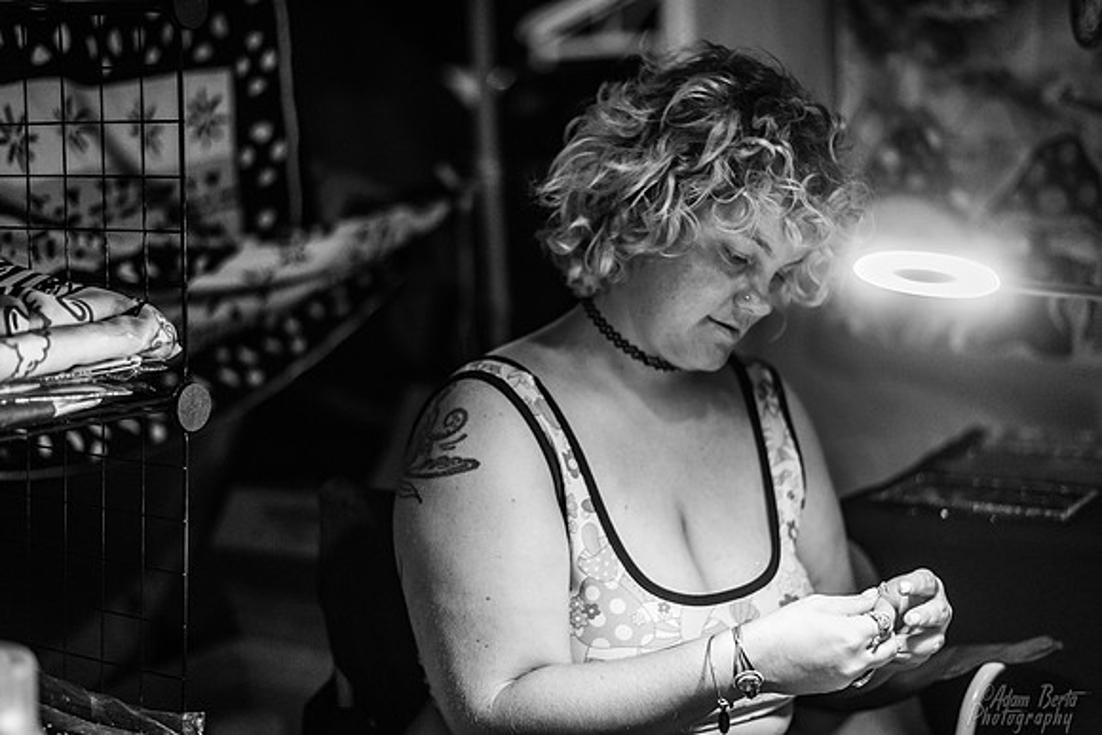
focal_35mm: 50
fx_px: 1531
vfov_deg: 27.0
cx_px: 551
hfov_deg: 39.6
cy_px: 368
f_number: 1.8
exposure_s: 1/160
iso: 3200
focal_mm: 50
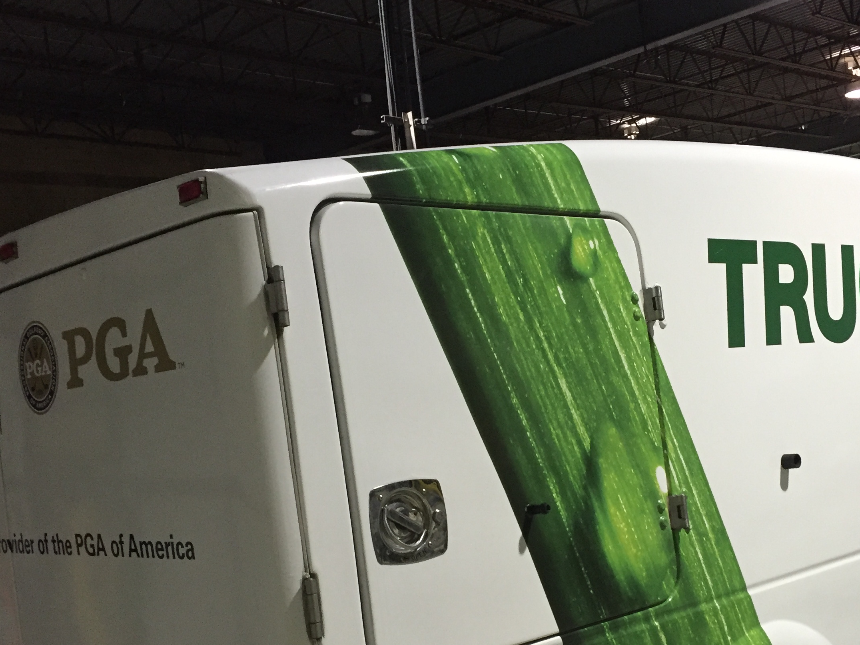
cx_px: 494
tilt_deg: -6.2
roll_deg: +7.7
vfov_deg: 32.3
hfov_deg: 42.8
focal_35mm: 44
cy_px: 475
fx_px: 1093
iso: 200
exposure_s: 1/30
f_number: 2.2
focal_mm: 4.15
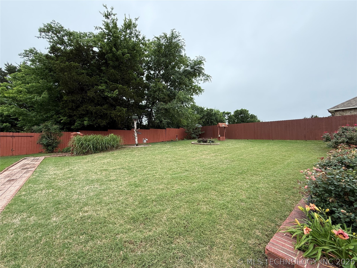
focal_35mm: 14
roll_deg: -1.1
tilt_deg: +2.3
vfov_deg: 85.7
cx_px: 178
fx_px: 144
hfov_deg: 102.1
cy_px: 134
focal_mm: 2.22
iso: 64
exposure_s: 1/631
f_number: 2.2
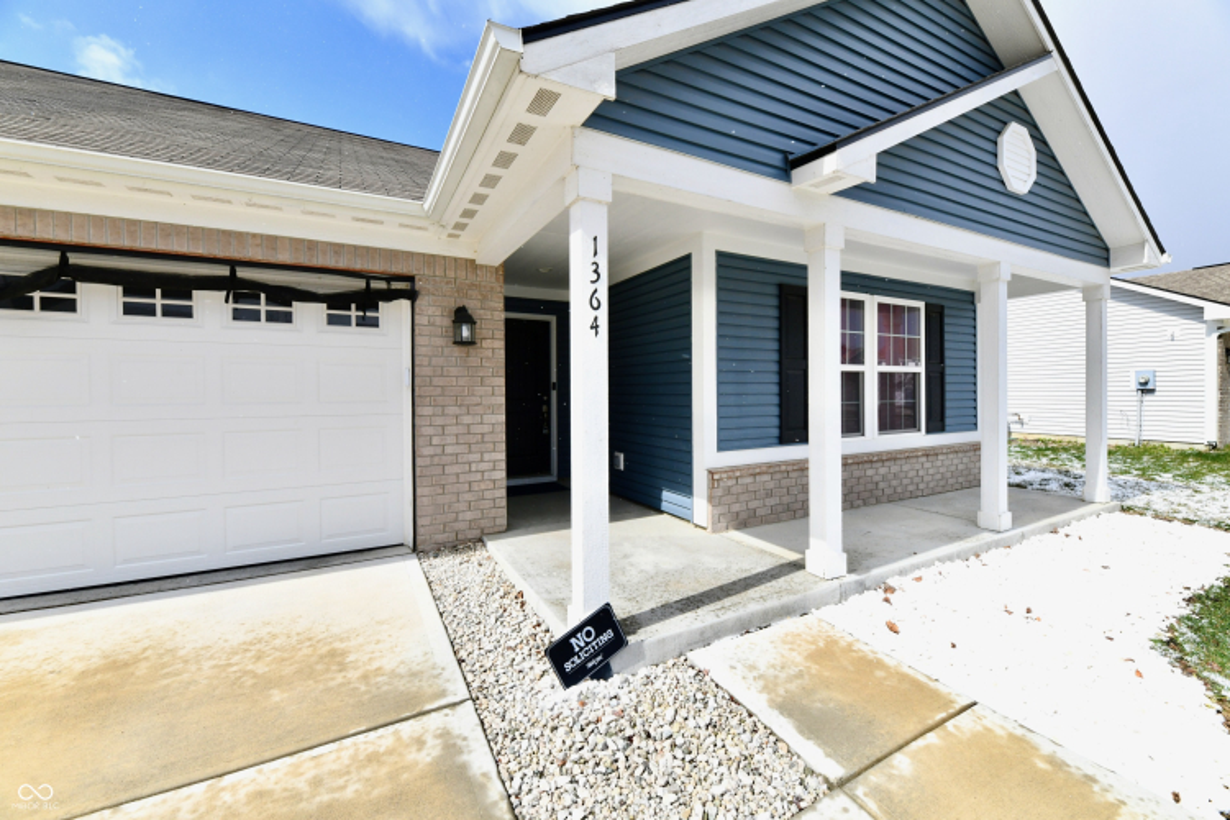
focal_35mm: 14
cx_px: 615
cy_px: 410
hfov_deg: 104.3
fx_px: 478
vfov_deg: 81.2
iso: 640
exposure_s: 1/640
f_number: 13
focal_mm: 14
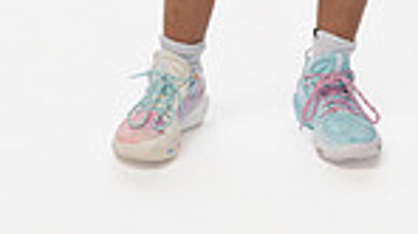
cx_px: 175
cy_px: -361
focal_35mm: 153
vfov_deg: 7.3
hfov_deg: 14.1
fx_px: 1695
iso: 640
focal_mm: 48
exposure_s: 1/250
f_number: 8
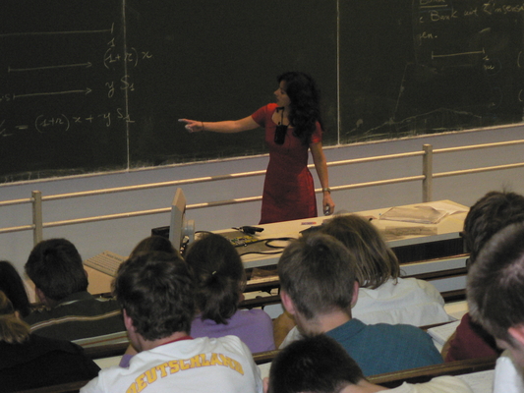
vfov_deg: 11.7
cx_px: 262
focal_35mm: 127
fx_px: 1923
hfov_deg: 15.5
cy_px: 196
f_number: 3.2
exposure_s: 1/60
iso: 400
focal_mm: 21.2
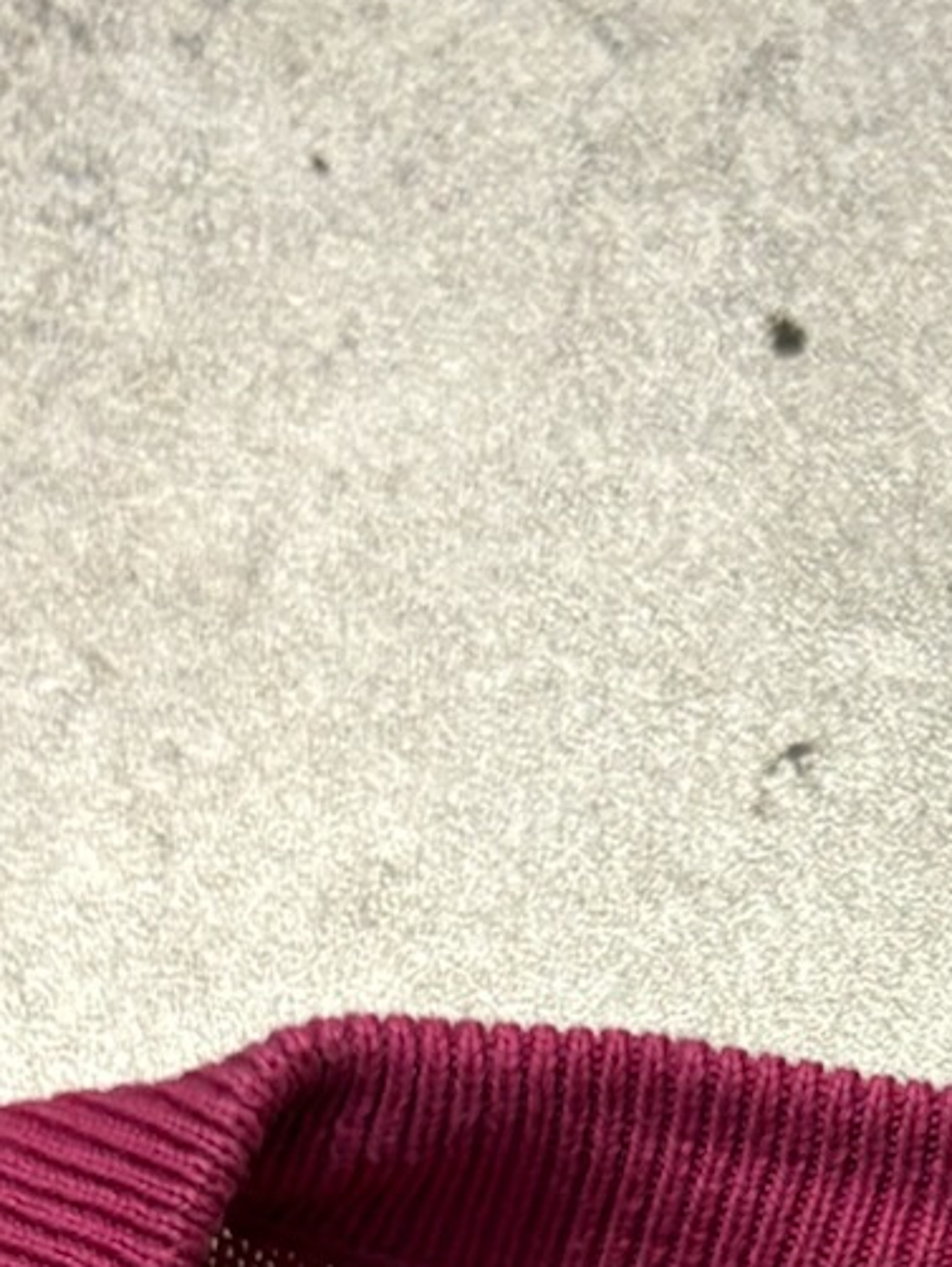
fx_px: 3884
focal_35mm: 106
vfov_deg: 16.8
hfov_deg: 13.7
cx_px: 1066
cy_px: 1921
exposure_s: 1/50
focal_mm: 5.96
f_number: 1.6
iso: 125
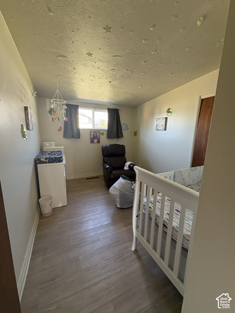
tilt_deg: -9.7
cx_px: 118
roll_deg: -1.5
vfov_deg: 102.1
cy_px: 156
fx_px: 127
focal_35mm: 14
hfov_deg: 85.7
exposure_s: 1/60
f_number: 2.2
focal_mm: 2.22
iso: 250
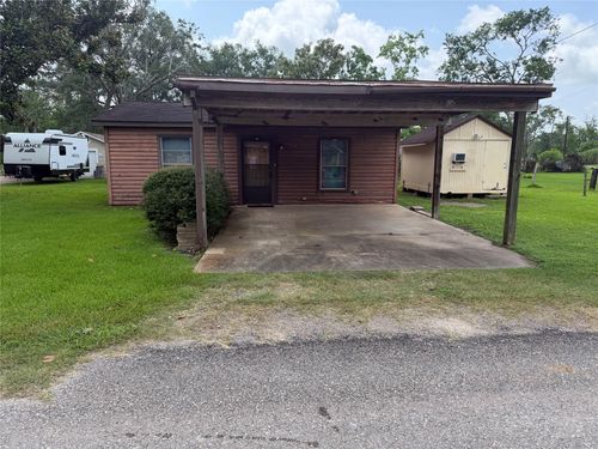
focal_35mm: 24
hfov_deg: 71.6
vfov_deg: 56.8
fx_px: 415
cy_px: 224
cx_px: 299
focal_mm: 6.76
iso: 100
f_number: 1.78
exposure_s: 1/1689
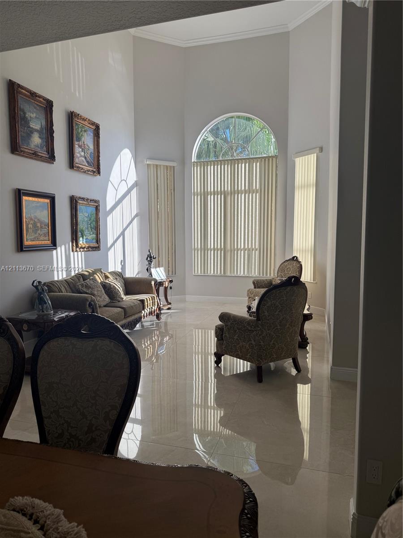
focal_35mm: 24
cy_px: 269
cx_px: 202
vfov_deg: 71.6
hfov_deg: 56.8
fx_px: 373
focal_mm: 6.76
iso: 80
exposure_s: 1/397
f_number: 1.78
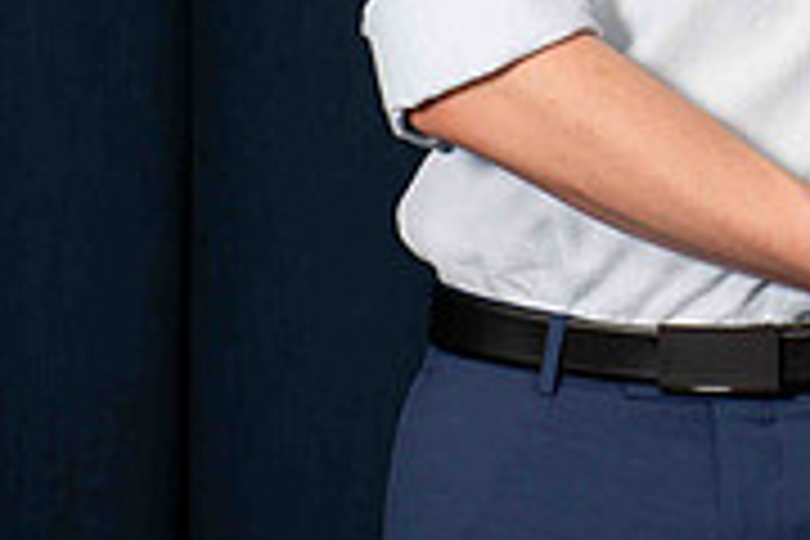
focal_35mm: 292
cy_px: -296
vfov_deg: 4.7
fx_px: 6569
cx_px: 1452
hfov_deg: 6.9
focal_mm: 70
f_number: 5.6
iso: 125
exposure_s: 1/250
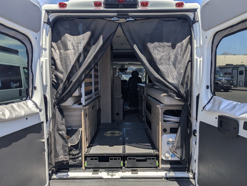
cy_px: 93
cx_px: 124
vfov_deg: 56.9
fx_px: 171
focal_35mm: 24
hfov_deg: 71.5
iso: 47
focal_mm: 6.81
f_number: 1.85
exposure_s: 1/2309
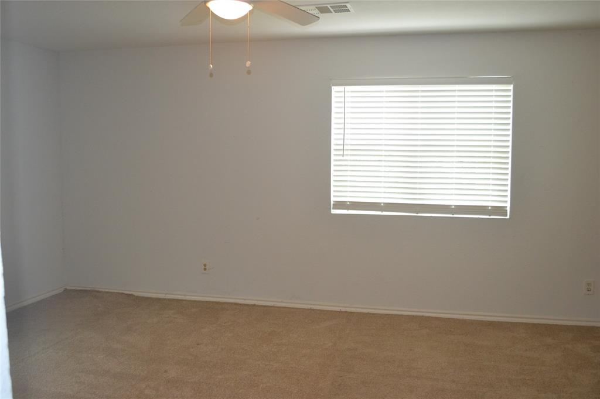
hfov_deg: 57.2
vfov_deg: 39.9
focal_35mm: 33
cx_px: 300
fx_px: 550
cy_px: 200
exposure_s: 1/60
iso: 1000
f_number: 3.8
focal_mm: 22
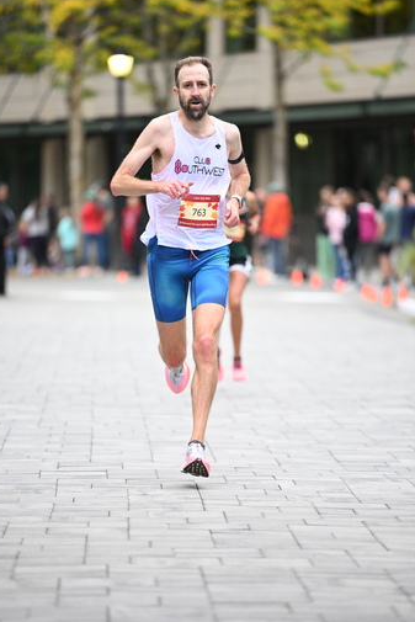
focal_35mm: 218
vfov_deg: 9.4
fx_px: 3767
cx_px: 209
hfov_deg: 6.3
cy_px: 325
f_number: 2.8
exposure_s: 1/1000
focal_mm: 200
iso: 1600
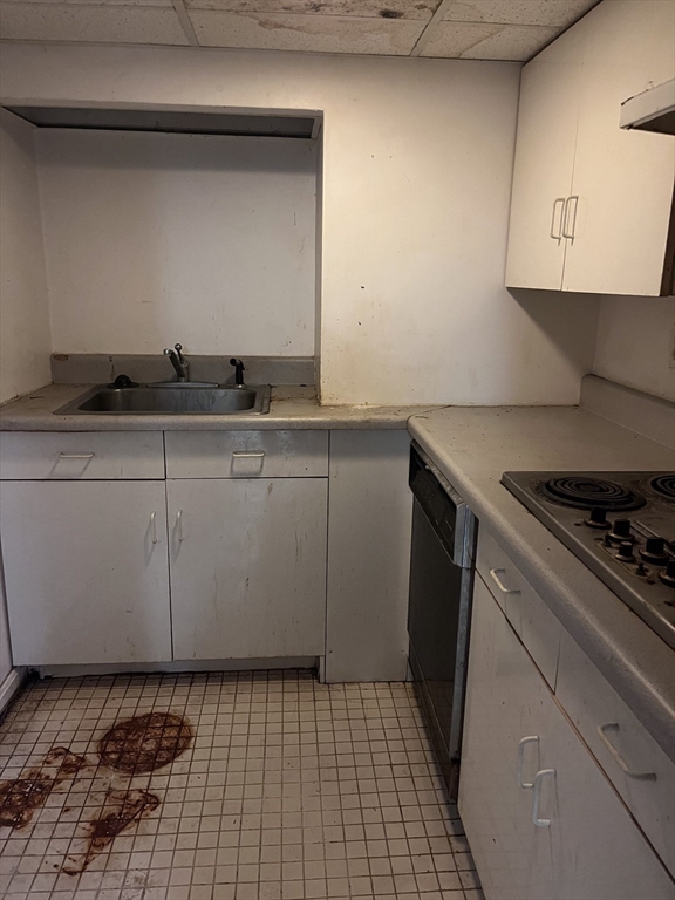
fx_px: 676
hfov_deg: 53.1
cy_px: 450
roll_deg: -1.2
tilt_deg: -14.5
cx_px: 338
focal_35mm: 26
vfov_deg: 67.3
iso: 640
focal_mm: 5.1
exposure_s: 1/30
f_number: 1.6
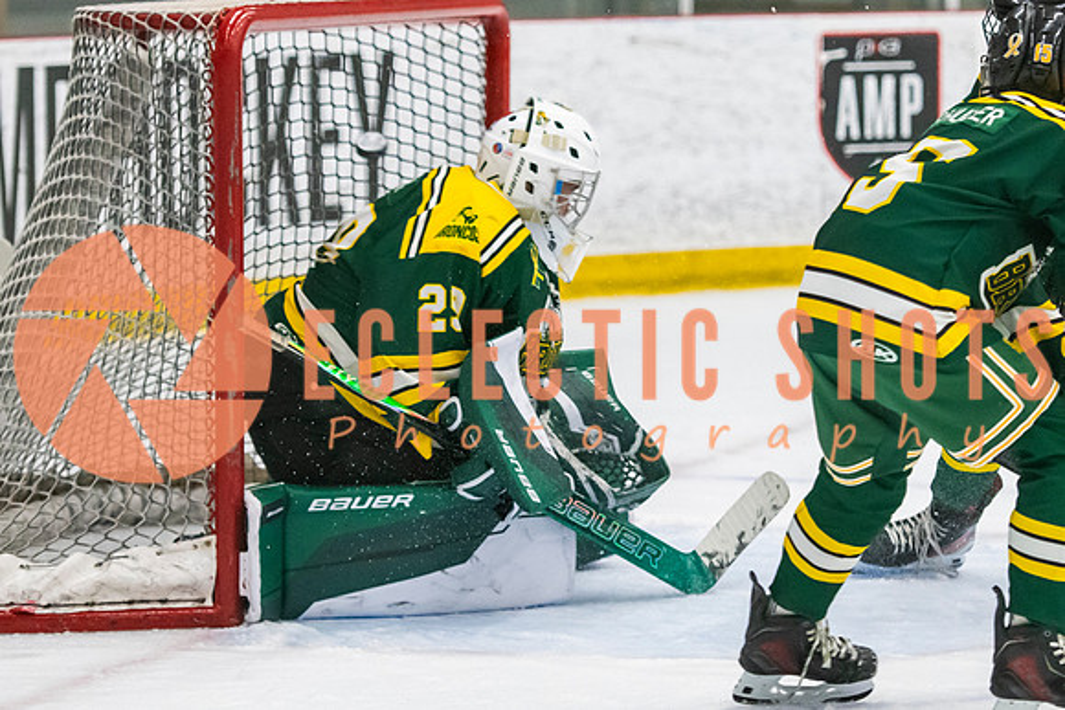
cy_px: 284
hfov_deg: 9.6
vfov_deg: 6.4
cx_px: 560
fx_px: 6374
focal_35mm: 215
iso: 2500
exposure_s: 1/640
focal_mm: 105
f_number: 3.2
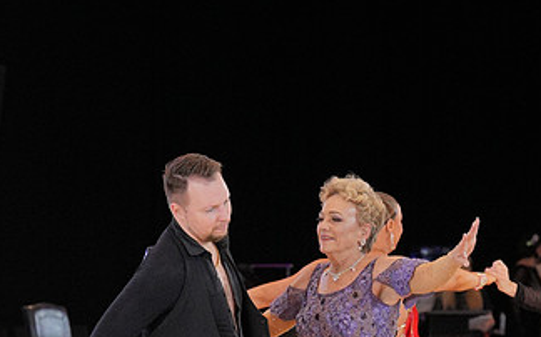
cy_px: 422
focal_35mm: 230
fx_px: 3389
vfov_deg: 5.7
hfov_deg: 9.1
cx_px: 275
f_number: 3.5
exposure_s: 1/500
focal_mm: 84
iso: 2500
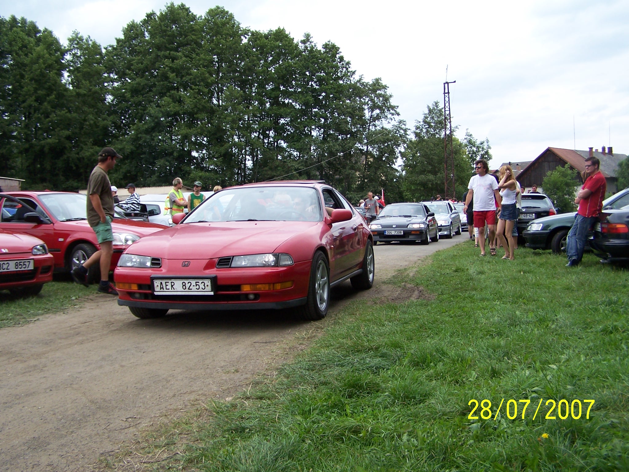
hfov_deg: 49.0
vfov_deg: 37.7
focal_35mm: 38
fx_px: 690
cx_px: 314
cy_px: 236
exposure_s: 1/500
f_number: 2.8
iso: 80
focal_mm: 6.3
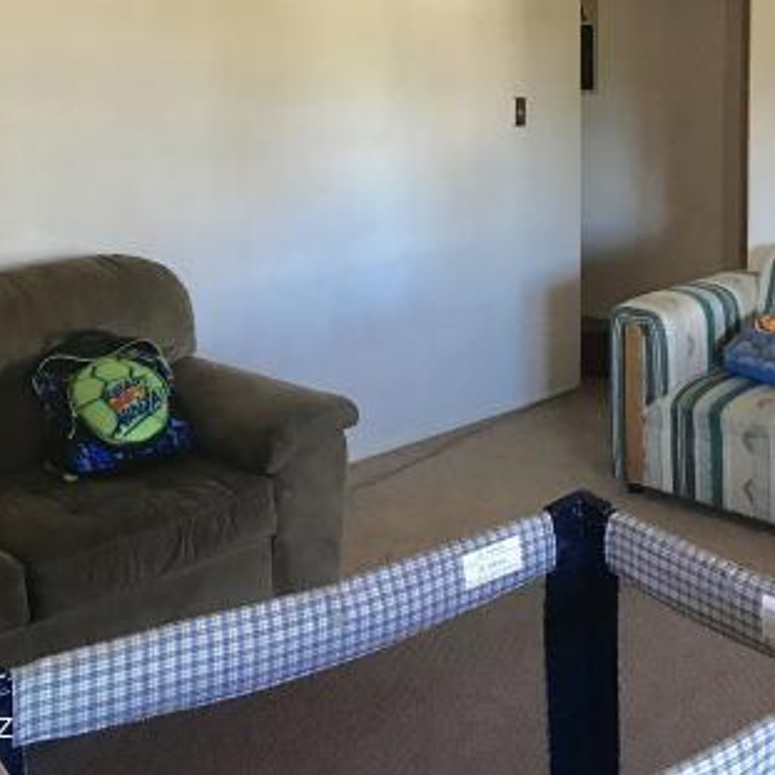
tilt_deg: -7.9
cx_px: 576
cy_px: 179
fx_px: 1292
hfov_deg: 32.8
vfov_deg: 32.7
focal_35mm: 51
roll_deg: +0.0
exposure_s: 1/16
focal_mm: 3.99
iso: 50
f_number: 1.8
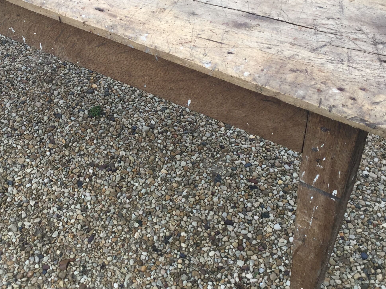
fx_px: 580
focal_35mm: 52
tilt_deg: -47.1
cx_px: 140
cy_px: 117
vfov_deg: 28.0
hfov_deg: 36.6
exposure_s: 1/120
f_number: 2.4
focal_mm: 3.3
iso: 25
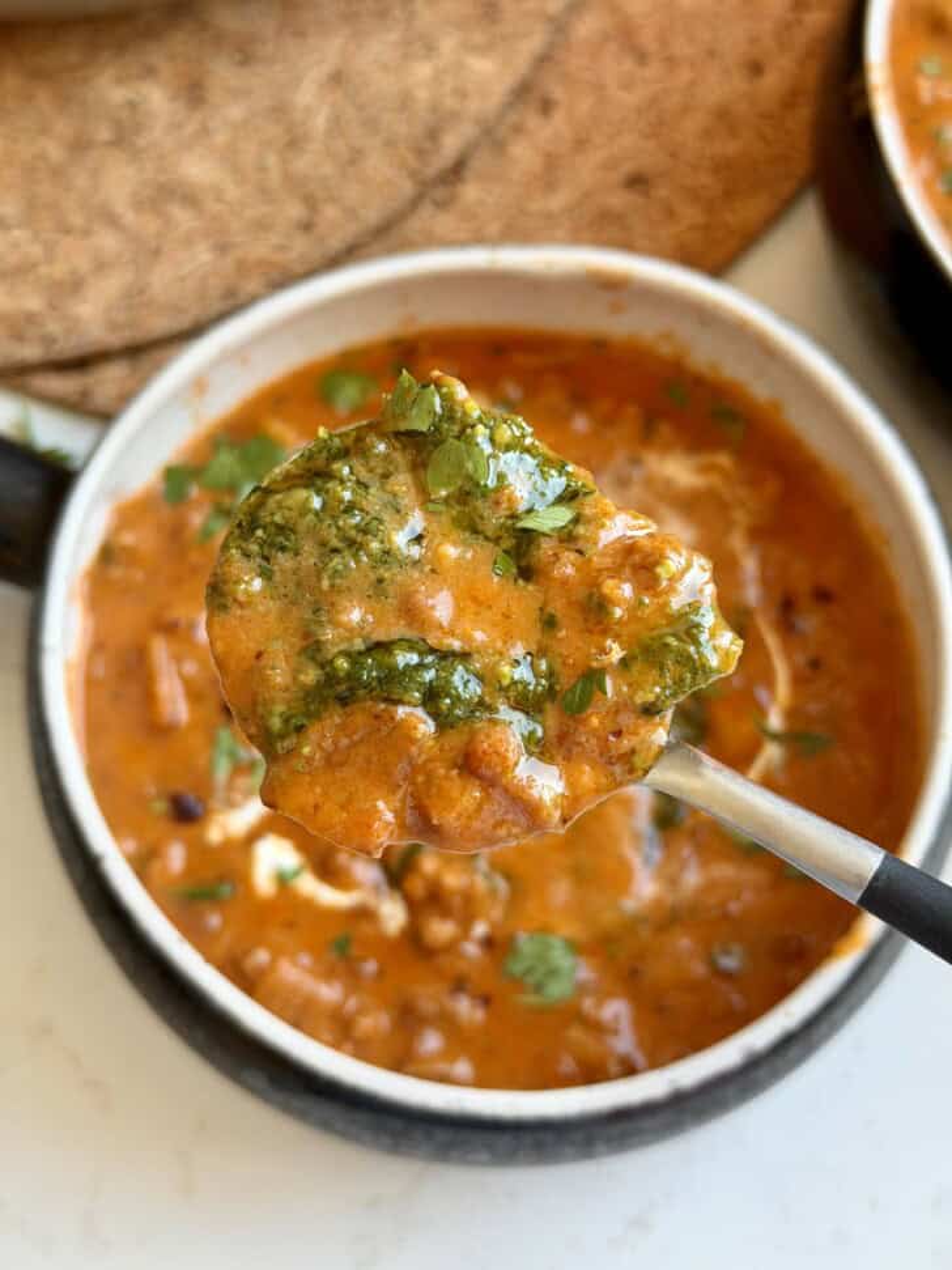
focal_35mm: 48
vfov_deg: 39.7
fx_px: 1760
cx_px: 476
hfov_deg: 30.3
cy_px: 635
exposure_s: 1/80
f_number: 1.8
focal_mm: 6.8
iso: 100
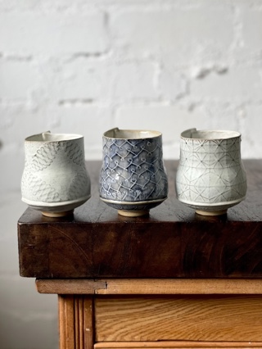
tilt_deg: -9.5
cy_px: 174
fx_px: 524
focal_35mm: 52
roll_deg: +1.3
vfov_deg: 36.8
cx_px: 131
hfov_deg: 28.1
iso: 80
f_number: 2
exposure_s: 1/122
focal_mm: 6
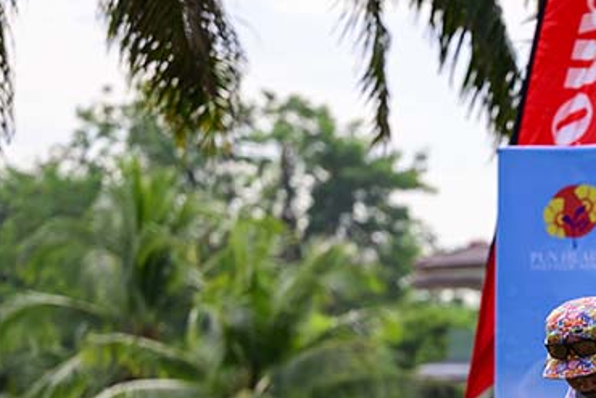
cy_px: 503
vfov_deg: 5.9
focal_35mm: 231
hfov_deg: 8.8
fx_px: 3826
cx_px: 738
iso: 180
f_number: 2.8
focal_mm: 89
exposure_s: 1/1600
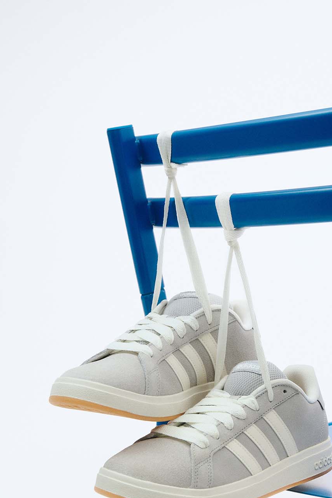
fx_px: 1038
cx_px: 246
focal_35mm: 75
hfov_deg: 18.1
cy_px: 333
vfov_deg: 26.8
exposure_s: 1/320
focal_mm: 50
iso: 640
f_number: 8
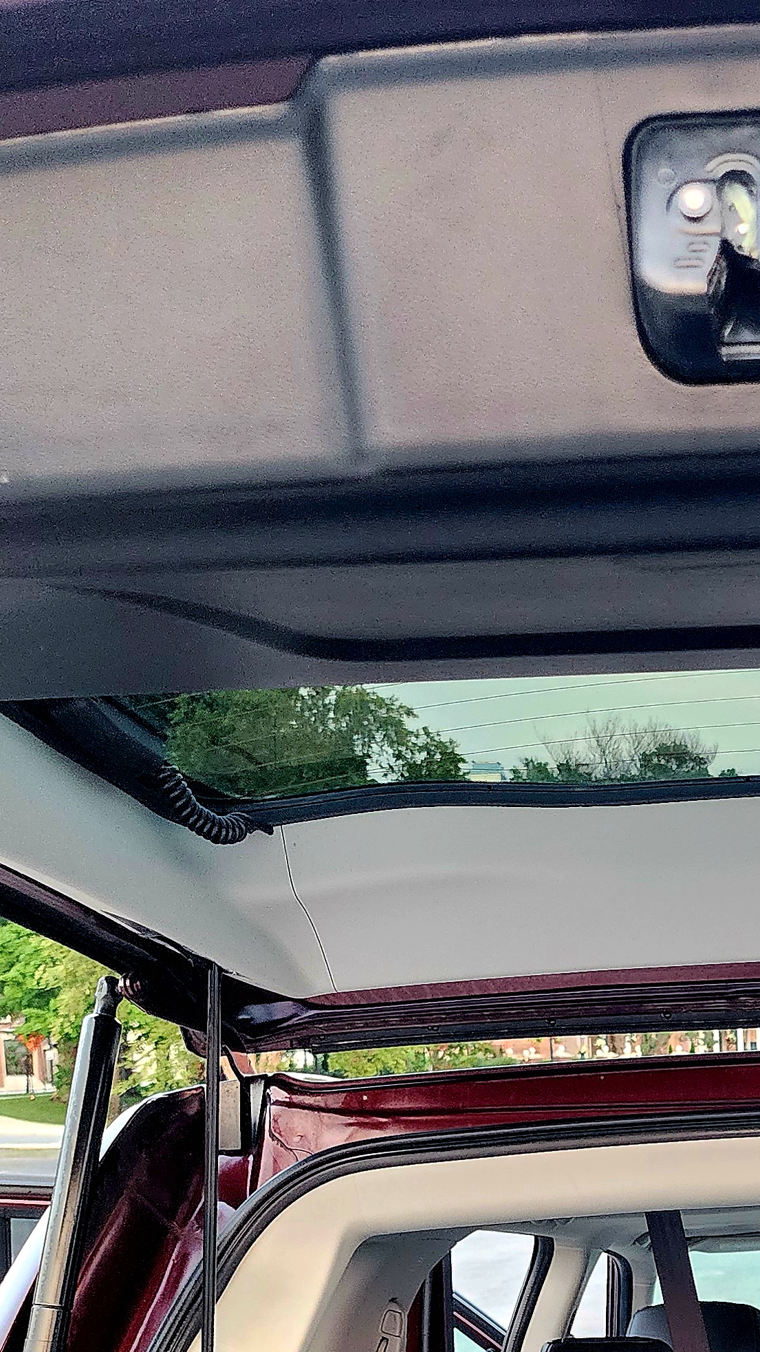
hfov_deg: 21.8
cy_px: 1305
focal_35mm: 51
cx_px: 901
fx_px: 1828
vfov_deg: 37.0
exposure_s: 1/120
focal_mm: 6.4
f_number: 1.8
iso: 640
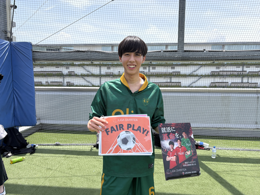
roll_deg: +0.6
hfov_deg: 67.3
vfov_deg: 53.1
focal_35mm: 26
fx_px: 195
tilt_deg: -5.4
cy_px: 98
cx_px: 130
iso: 64
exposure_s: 1/2538
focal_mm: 5.96
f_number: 1.6
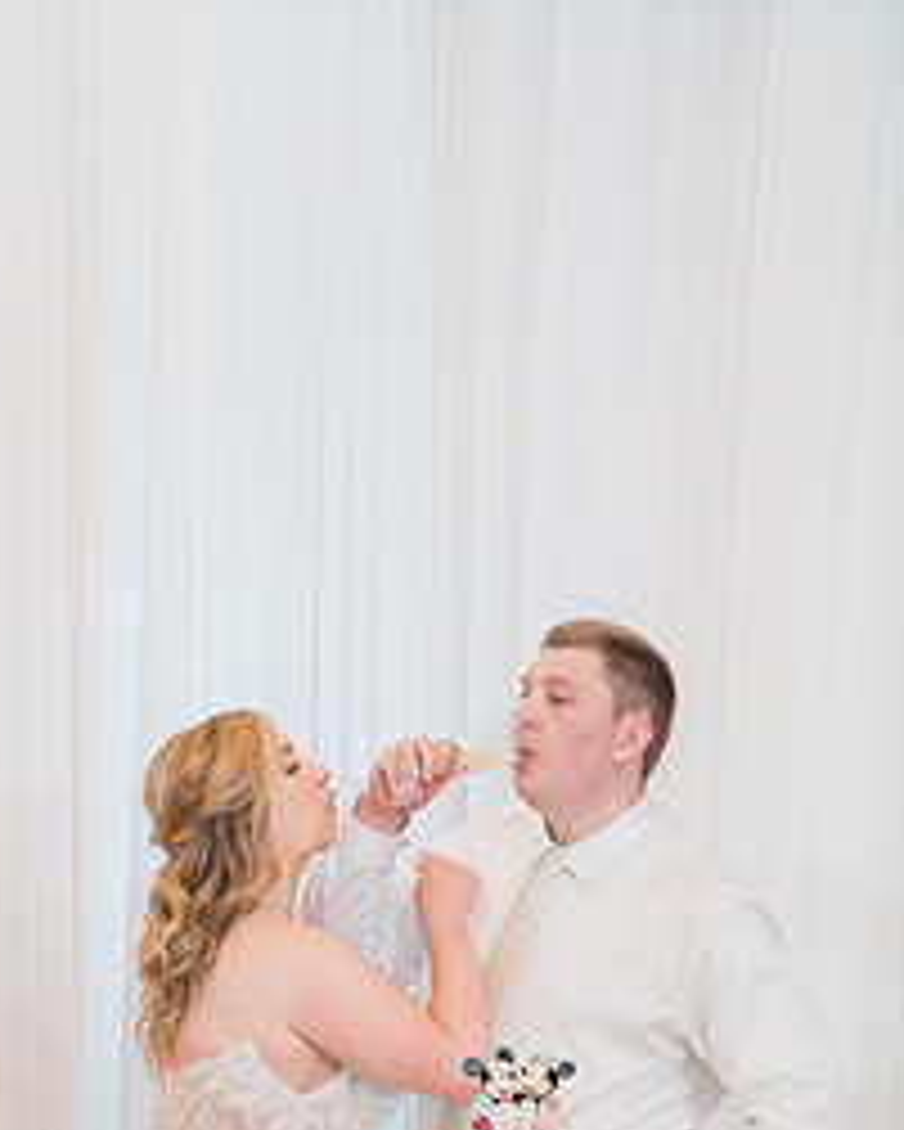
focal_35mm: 84
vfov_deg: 22.3
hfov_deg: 18.2
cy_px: 990
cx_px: 315
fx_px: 2808
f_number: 2.8
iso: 800
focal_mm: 50
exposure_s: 1/250
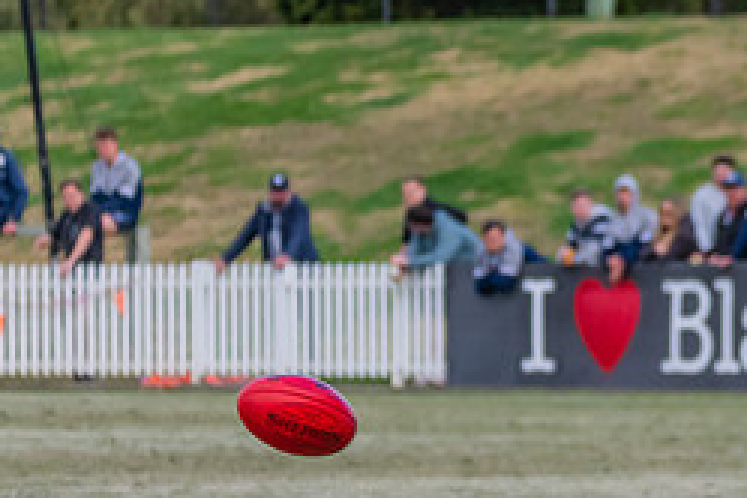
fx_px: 12885
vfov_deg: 2.2
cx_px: 945
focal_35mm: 621
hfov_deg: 3.3
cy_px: 393
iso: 1400
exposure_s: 1/2000
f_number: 5.3
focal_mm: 200
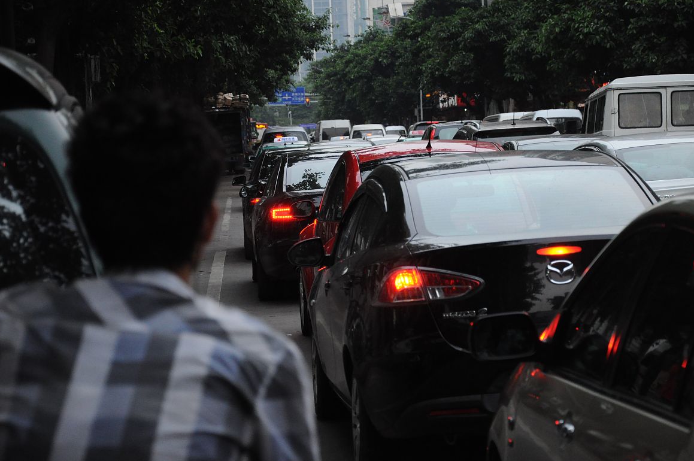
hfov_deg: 17.6
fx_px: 2244
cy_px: 225
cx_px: 340
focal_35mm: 117
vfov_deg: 11.7
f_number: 5.3
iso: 1600
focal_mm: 75
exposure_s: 1/250
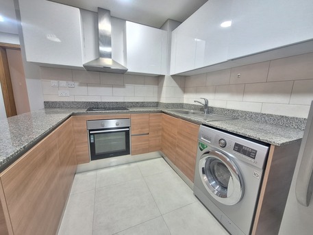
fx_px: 118
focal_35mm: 13
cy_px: 118
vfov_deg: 89.9
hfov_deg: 106.2
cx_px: 156
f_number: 2.2
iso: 200
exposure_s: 1/25
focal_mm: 1.74
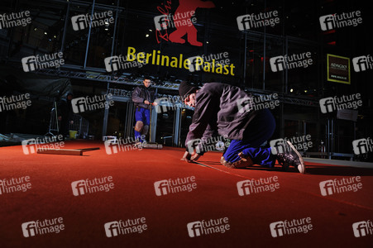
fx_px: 248
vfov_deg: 53.1
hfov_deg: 73.8
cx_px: 186
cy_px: 124
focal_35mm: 24
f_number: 4.5
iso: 400
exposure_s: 1/200
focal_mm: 24
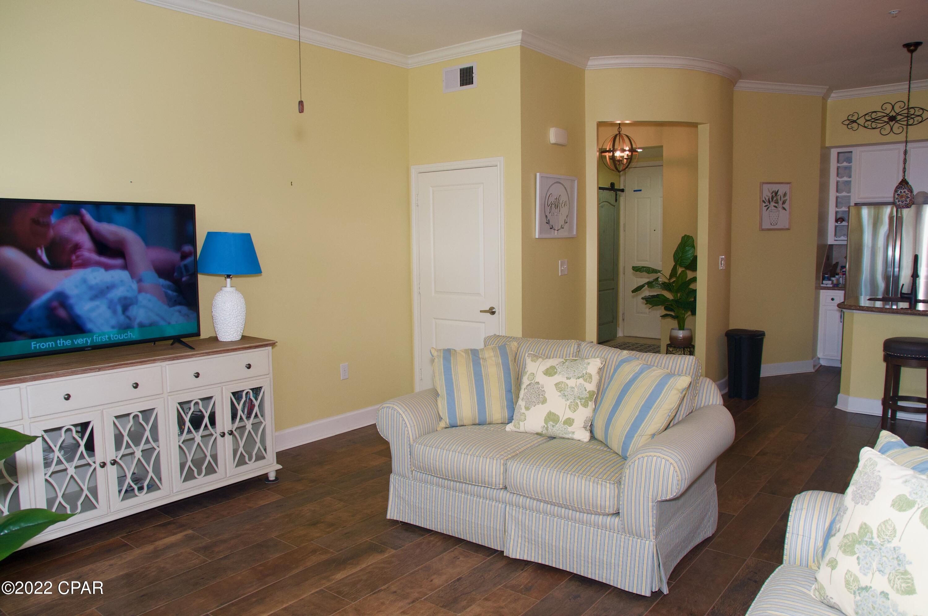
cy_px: 308
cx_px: 464
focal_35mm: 26
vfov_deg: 50.3
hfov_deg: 70.5
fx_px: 656
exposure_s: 1/125
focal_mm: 17
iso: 400
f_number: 4
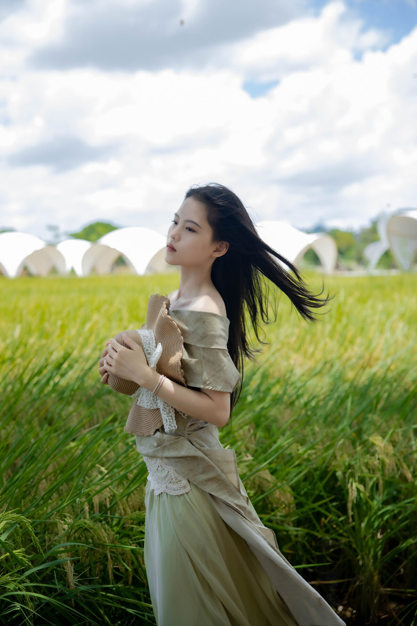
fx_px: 869
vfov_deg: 39.6
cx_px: 208
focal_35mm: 50
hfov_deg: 27.0
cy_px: 313
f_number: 2.8
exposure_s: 1/500
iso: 100
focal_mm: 50
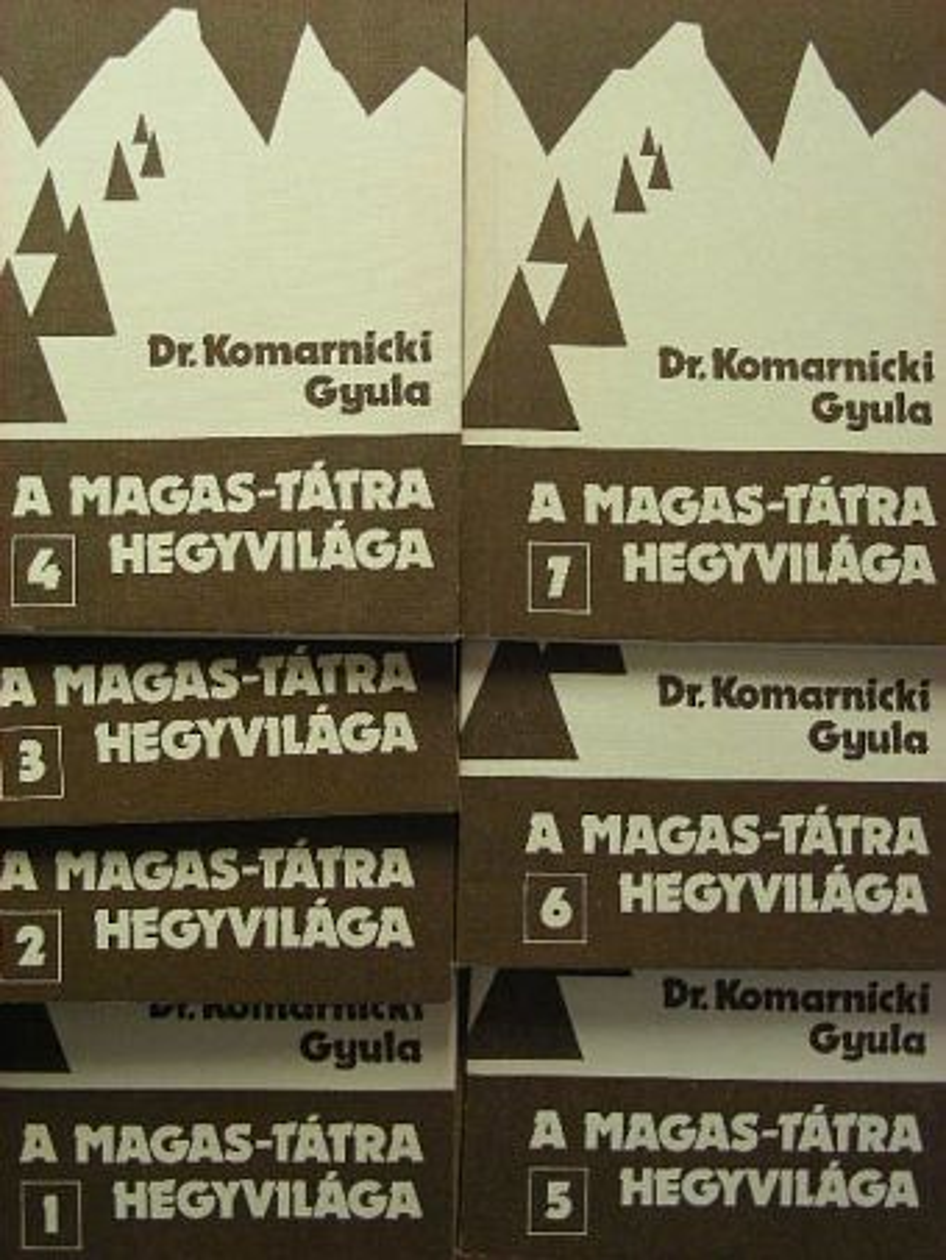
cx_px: 473
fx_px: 2295
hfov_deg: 23.3
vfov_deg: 30.7
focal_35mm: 63
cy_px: 630
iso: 200
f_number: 3.5
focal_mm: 10.5
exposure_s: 1/114
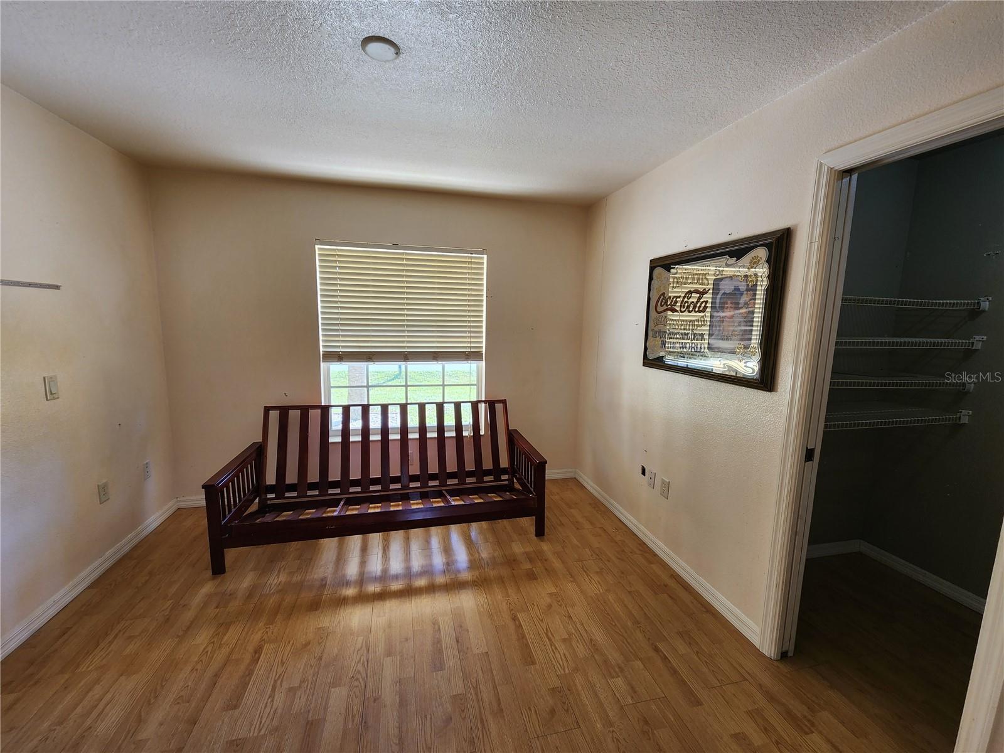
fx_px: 377
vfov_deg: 89.9
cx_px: 502
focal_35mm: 13
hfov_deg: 106.2
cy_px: 376
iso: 64
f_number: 2.2
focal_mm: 2.2
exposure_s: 1/60
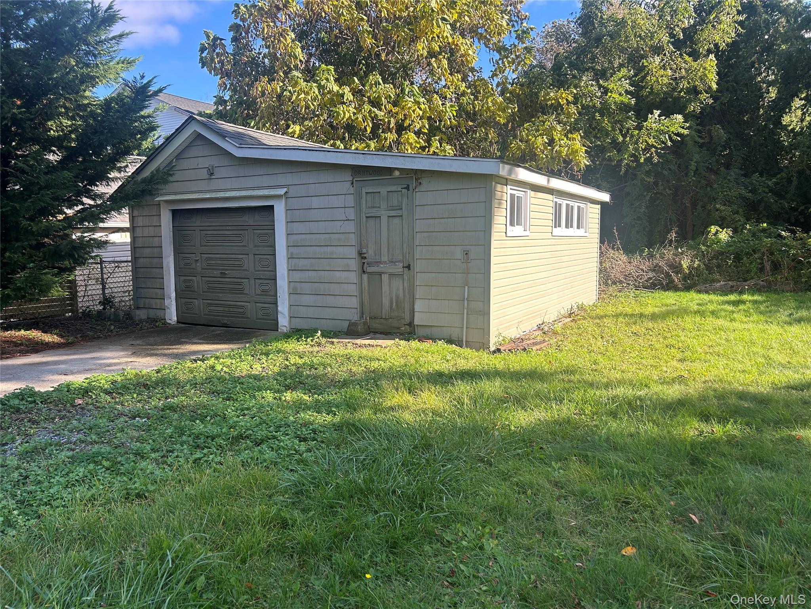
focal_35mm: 26
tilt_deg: -6.9
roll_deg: +0.6
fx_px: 609
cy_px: 304
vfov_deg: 53.1
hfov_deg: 67.3
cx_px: 406
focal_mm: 5.7
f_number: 1.5
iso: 50
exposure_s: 1/696
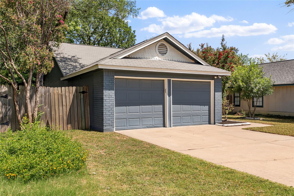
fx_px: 253
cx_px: 147
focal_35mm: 31
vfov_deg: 42.4
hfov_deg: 60.3
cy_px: 98
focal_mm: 31
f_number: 8
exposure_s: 1/160
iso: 200
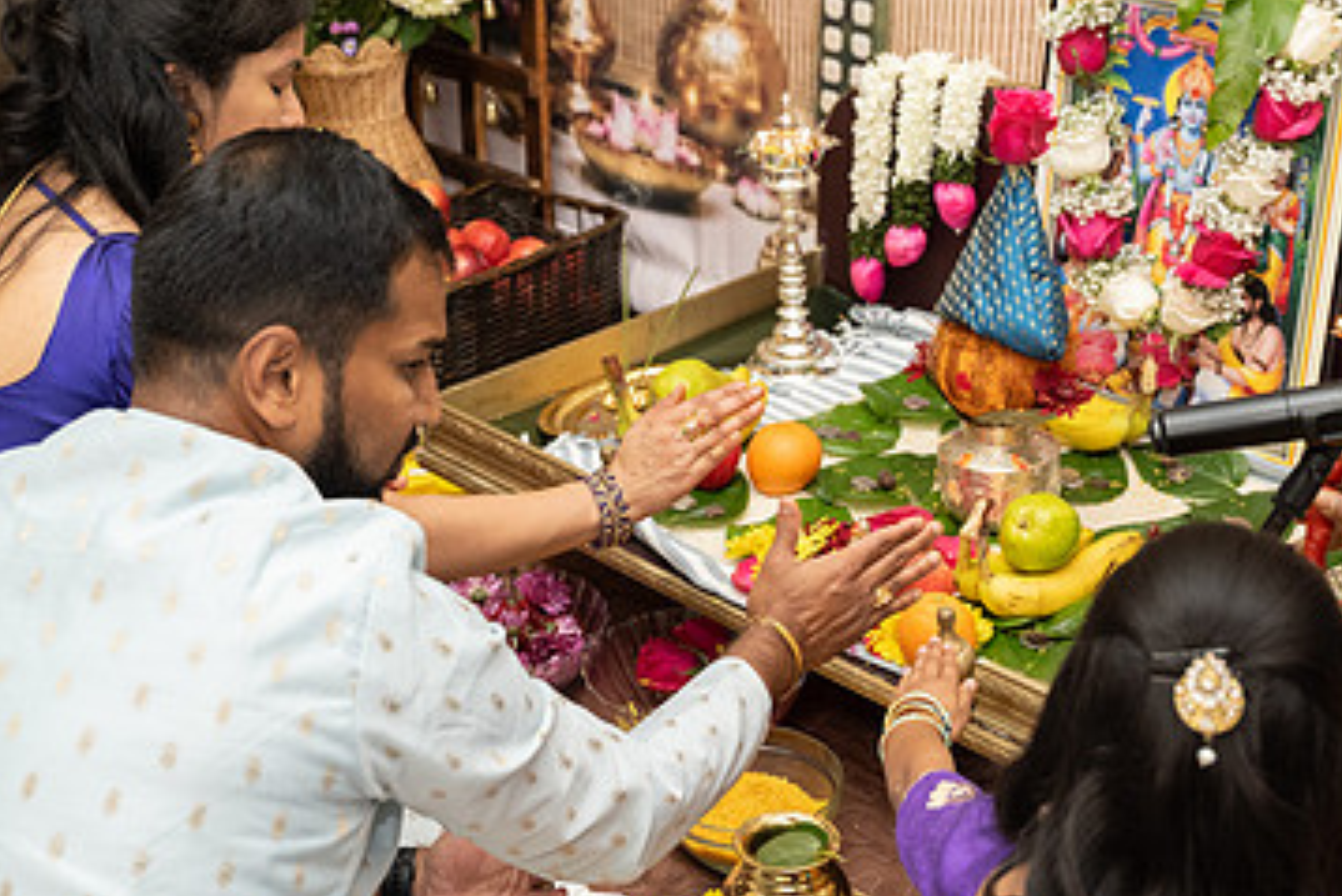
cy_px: 358
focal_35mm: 63
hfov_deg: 31.9
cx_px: 723
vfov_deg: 21.6
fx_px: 2349
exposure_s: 1/160
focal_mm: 38
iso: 1000
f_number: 3.5
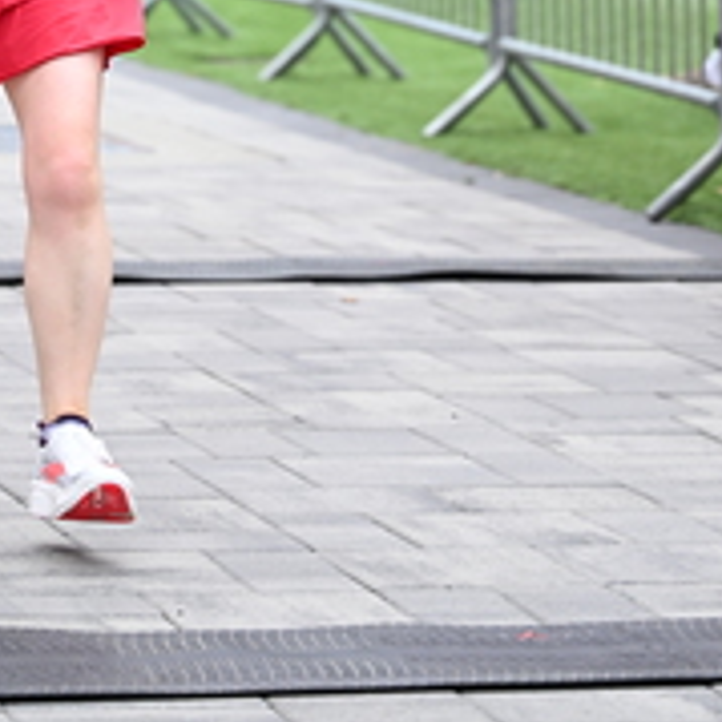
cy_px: -347
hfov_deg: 8.4
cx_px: 159
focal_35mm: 209
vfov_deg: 8.2
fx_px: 4932
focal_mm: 80
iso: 640
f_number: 2.8
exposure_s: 1/2000
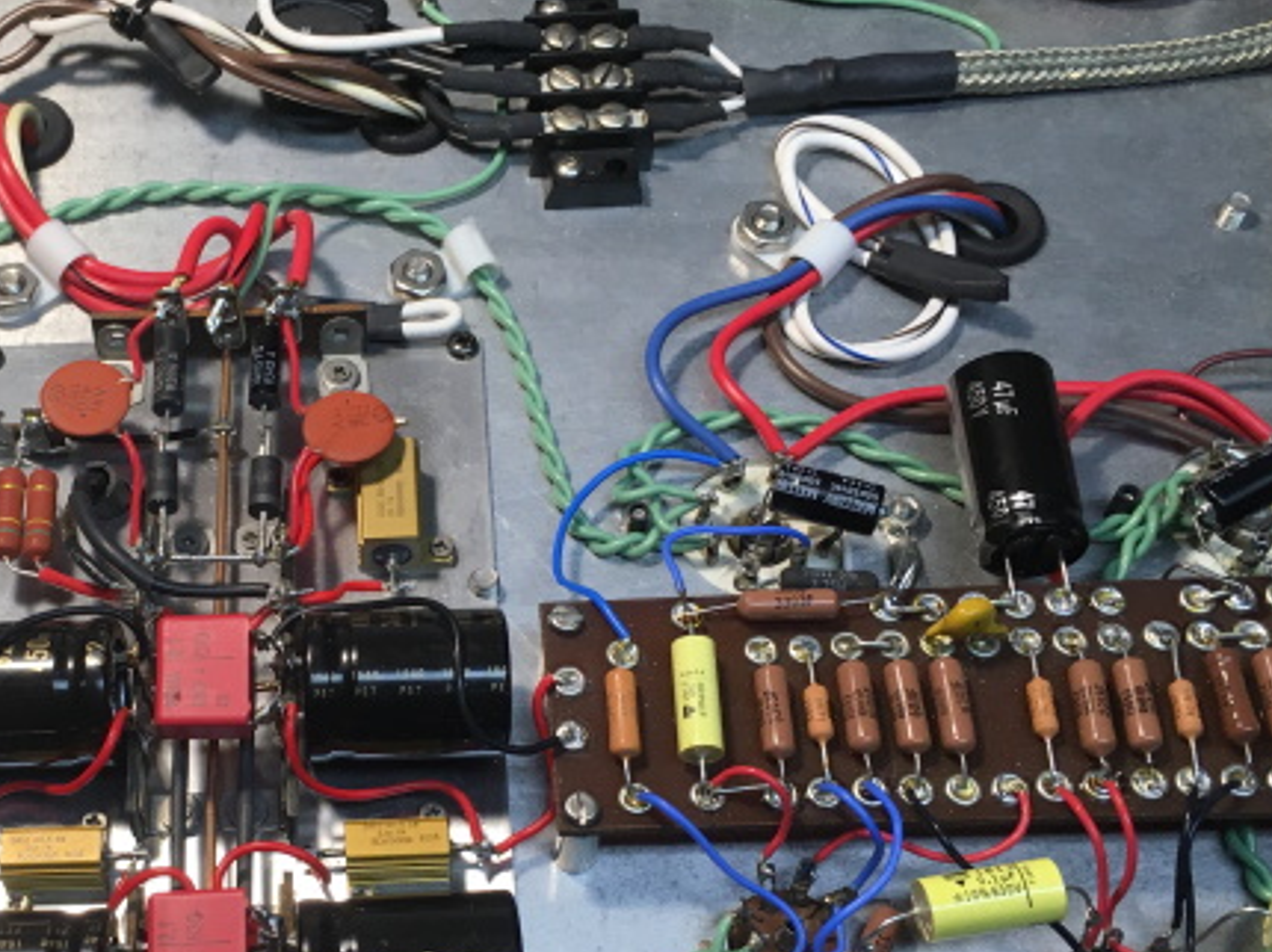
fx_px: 1983
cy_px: 647
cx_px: 275
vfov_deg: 26.8
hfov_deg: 34.6
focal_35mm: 54
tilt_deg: -63.5
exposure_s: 1/40
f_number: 2.2
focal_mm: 4.15
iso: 25
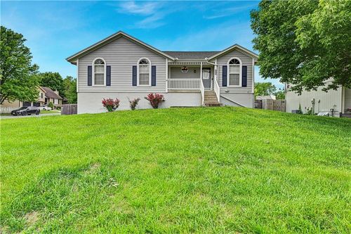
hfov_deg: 91.6
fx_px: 171
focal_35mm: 18
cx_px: 176
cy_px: 117
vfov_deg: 68.8
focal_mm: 17.5
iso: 100
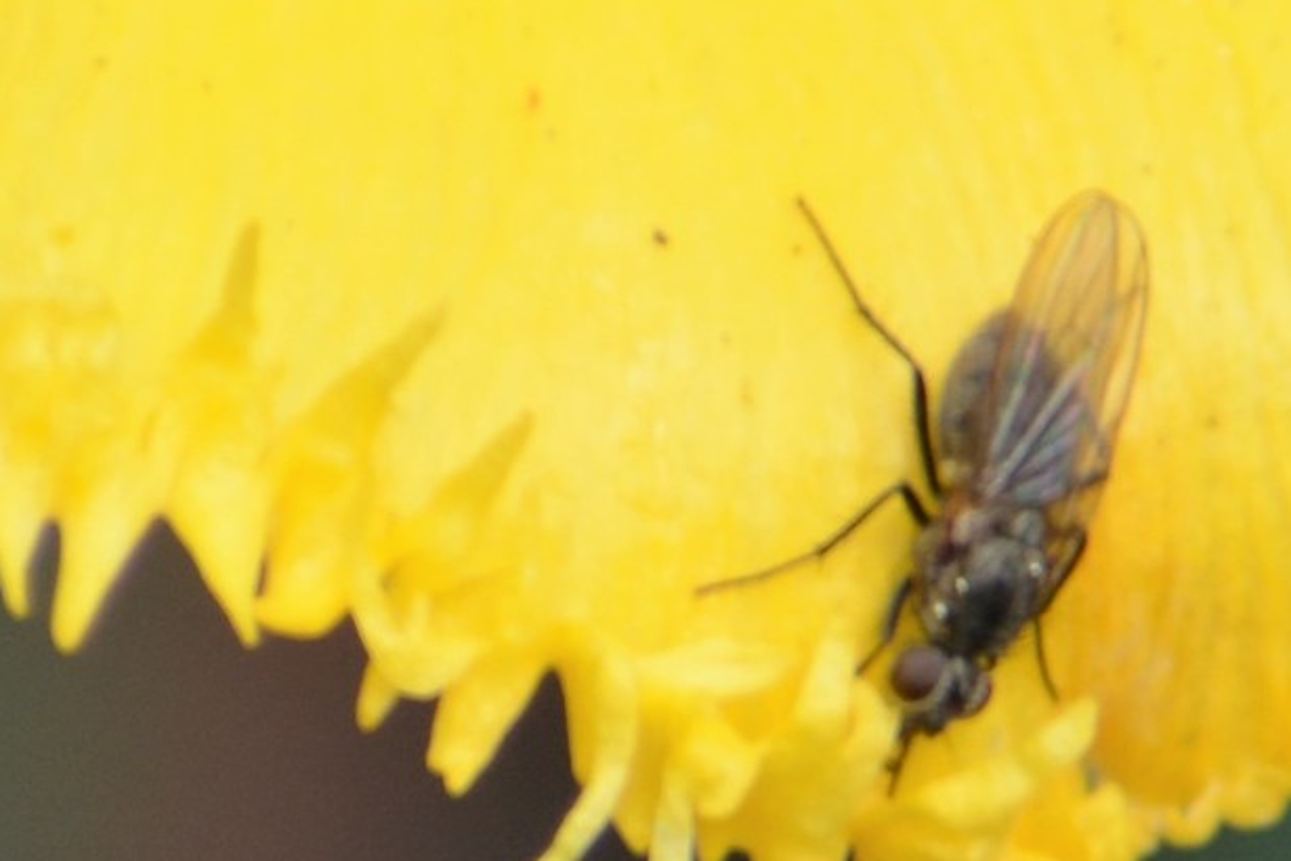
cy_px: 546
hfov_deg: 2.9
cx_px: 972
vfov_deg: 2.0
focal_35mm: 702
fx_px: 25173
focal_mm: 300
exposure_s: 1/125
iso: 250
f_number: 8
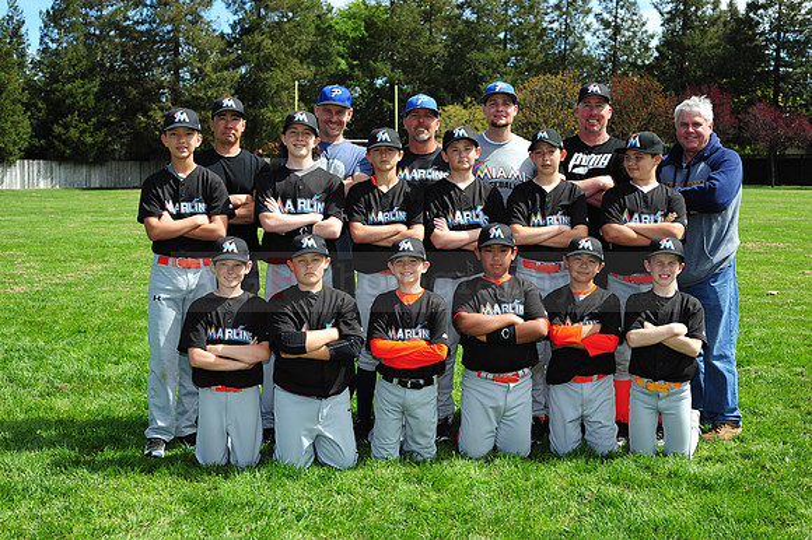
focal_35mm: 50
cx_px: 406
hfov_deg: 39.6
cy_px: 270
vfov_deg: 27.0
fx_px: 1127
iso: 250
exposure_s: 1/800
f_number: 6.3
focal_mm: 50
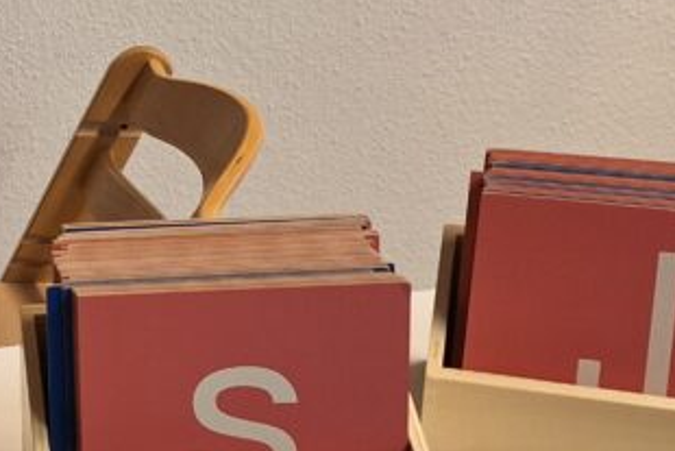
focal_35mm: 79
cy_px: 209
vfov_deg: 17.3
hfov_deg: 24.0
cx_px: -65
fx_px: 1482
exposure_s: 1/50
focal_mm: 5.54
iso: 200
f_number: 1.8
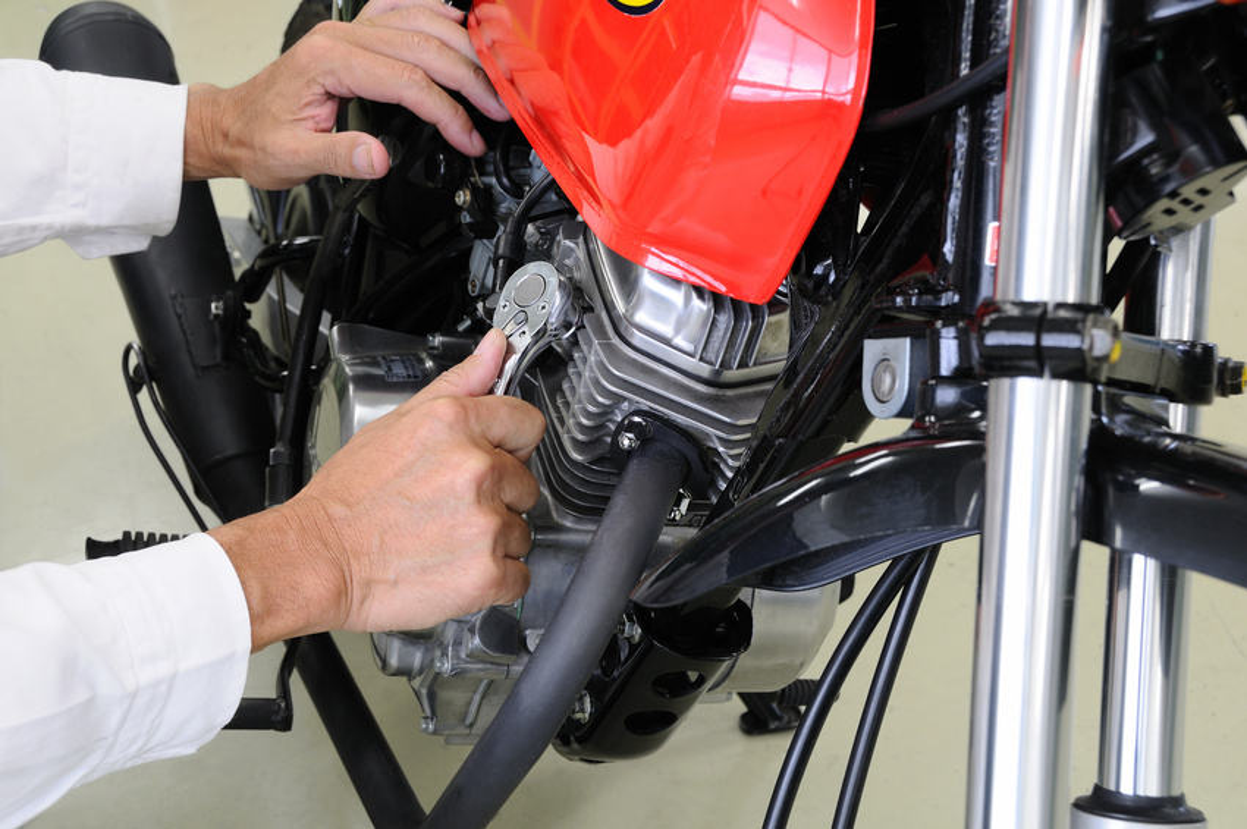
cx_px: 624
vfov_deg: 23.7
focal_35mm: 57
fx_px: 1972
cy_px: 414
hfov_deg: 35.1
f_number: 9
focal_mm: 38
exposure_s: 1/13
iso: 200
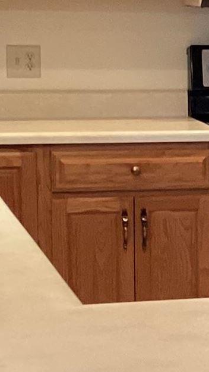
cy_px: 210
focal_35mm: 166
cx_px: 455
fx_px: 1634
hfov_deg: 7.0
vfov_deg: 13.0
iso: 320
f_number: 2.4
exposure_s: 1/40
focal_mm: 3.3
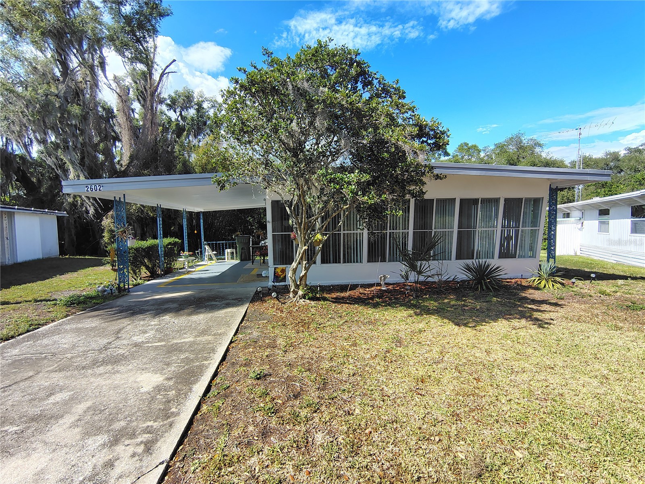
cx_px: 322
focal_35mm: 16
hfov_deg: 94.5
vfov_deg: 78.1
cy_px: 242
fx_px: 298
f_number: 2.2
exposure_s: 1/746
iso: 101
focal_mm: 2.13
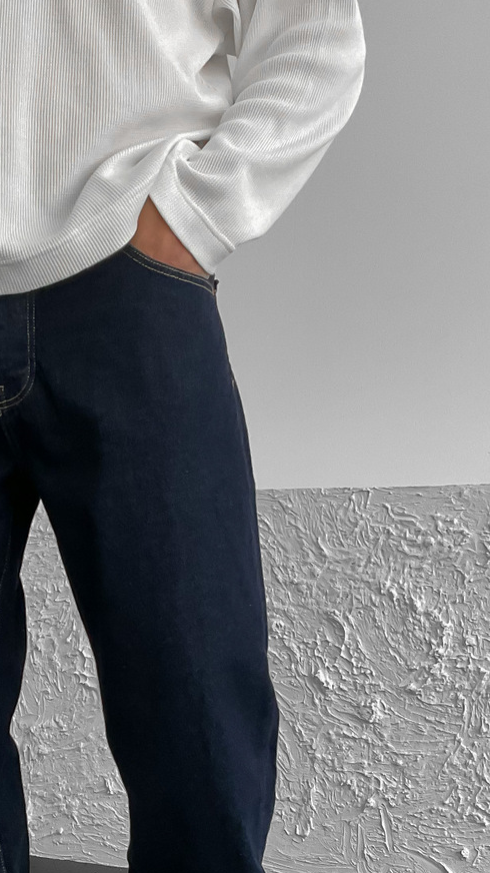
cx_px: 67
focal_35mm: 58
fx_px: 1341
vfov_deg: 35.5
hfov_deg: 20.4
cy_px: 614
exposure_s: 1/105
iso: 64
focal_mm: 3
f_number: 1.8
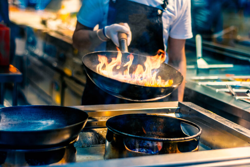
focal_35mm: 75
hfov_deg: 27.0
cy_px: 84
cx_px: 125
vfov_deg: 18.2
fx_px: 521
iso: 200
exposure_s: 1/125
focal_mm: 50
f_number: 2
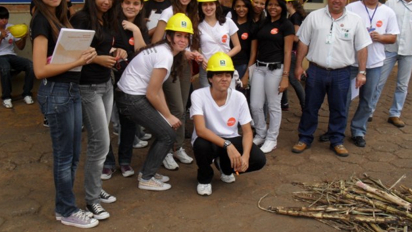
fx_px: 426
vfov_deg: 30.4
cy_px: 103
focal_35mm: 39
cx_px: 208
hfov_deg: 51.6
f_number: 3.2
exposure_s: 1/500
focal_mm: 6.3
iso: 100
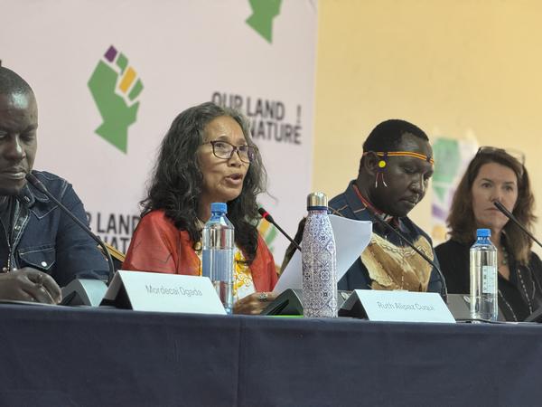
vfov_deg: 12.3
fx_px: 1879
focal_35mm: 120
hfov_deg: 16.4
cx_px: 271
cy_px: 204
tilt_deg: +5.7
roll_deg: -0.4
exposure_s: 1/51
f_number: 2.8
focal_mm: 15.66
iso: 320
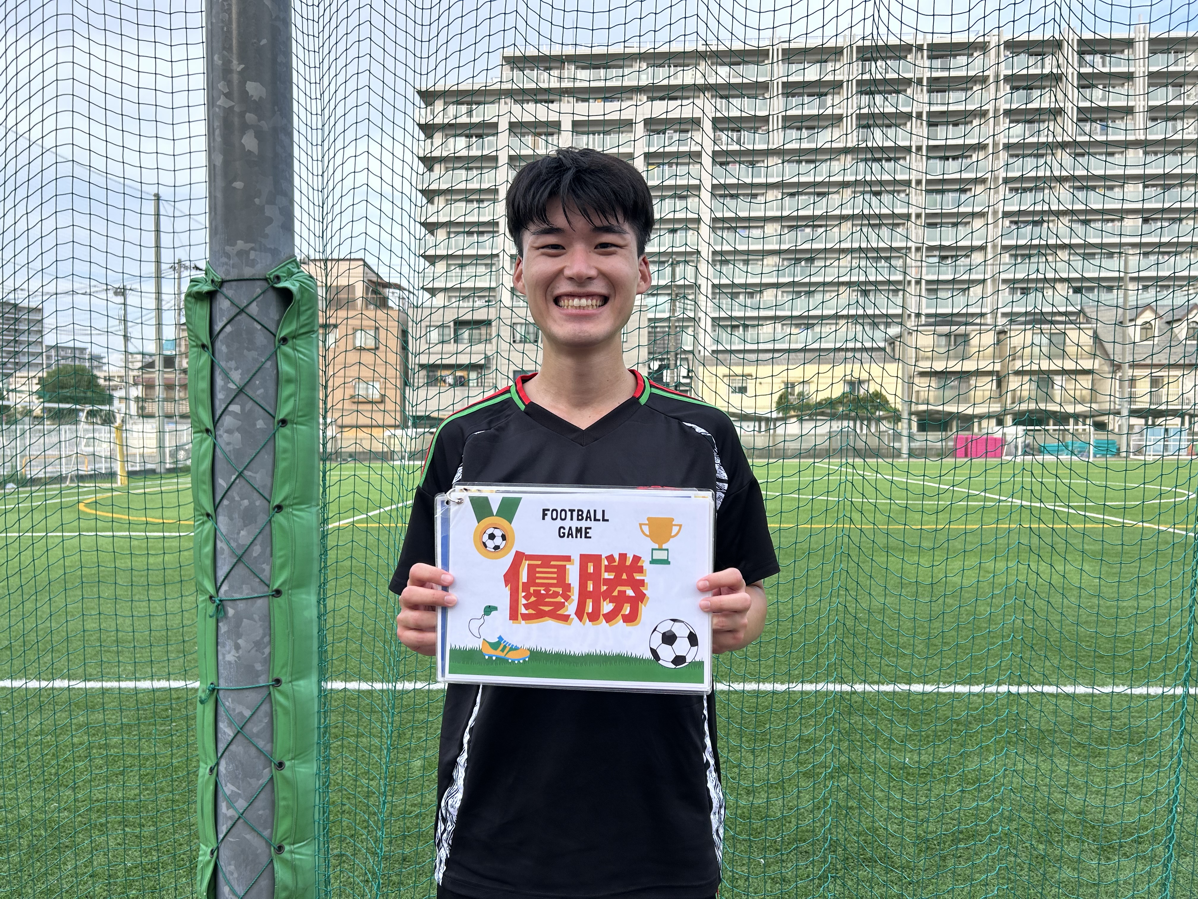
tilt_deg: -2.3
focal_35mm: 26
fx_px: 900
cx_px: 599
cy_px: 450
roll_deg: +0.0
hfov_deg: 67.3
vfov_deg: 53.1
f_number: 1.5
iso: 50
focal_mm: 5.7
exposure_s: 1/1038
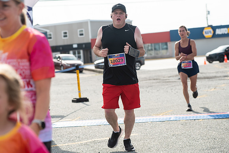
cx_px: 114
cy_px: 60
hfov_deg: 20.9
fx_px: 620
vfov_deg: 14.0
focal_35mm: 98
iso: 250
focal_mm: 80
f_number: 4.5
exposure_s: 1/2000
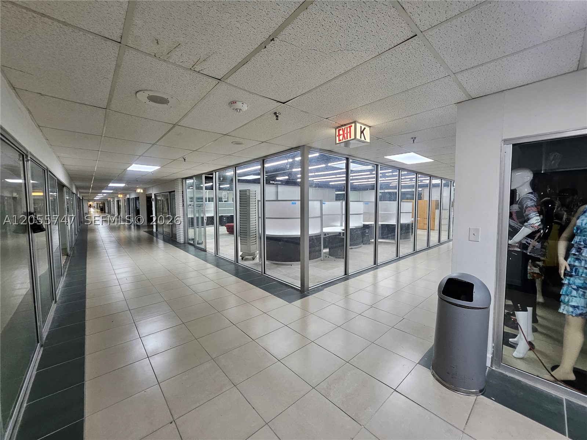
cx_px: 294
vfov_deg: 89.9
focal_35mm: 13
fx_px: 220
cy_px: 220
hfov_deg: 106.2
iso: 125
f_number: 2.2
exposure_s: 1/60
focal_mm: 1.7
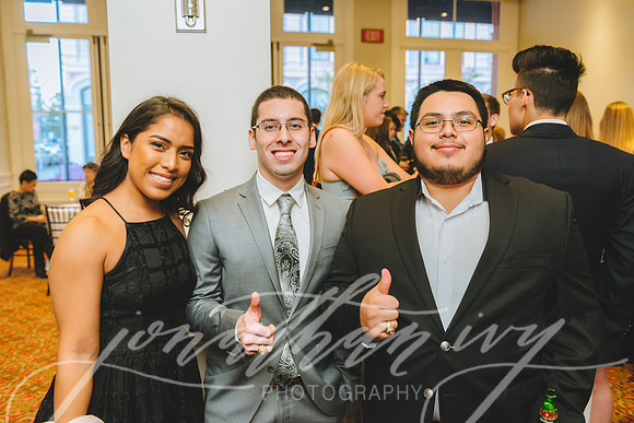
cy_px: 212
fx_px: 546
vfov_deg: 42.3
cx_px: 317
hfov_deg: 60.3
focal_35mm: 31
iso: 3200
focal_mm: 31
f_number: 4
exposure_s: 1/160
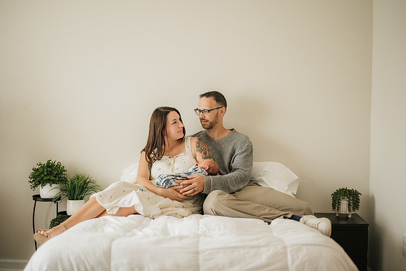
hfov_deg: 39.6
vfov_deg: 27.0
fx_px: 564
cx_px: 203
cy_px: 136
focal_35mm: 50
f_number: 2
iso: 1000
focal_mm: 50
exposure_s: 1/320
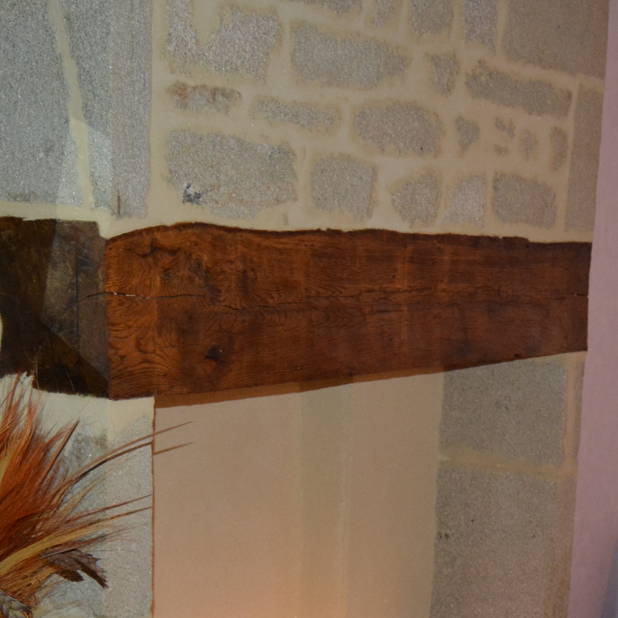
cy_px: 687
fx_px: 1555
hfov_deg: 22.3
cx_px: 467
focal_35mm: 77
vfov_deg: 21.3
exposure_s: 1/160
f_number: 3.5
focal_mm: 18
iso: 800
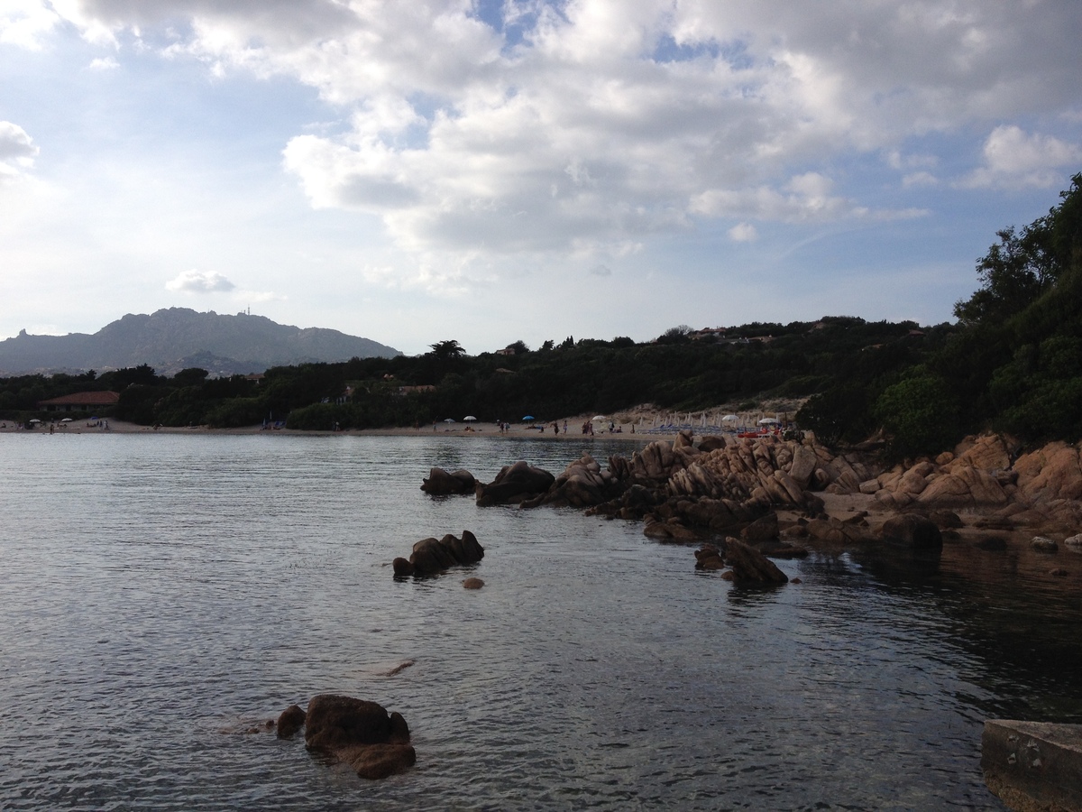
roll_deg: +0.4
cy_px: 406
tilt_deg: -2.2
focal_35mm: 35
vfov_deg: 40.7
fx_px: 1094
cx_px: 541
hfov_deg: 52.6
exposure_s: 1/2513
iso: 50
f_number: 2.4
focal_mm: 4.28
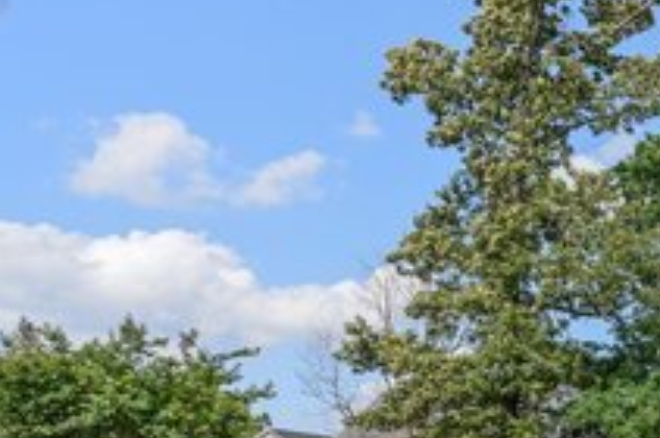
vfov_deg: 22.0
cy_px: 516
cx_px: 1017
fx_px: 1043
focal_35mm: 57
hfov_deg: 25.4
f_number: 8
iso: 200
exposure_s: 1/2500
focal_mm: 16
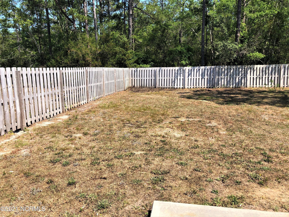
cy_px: 108
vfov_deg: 49.7
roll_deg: +0.0
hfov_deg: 63.4
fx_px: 234
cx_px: 144
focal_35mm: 28
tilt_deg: -11.9
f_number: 1.8
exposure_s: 1/1389
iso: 20
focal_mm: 3.99
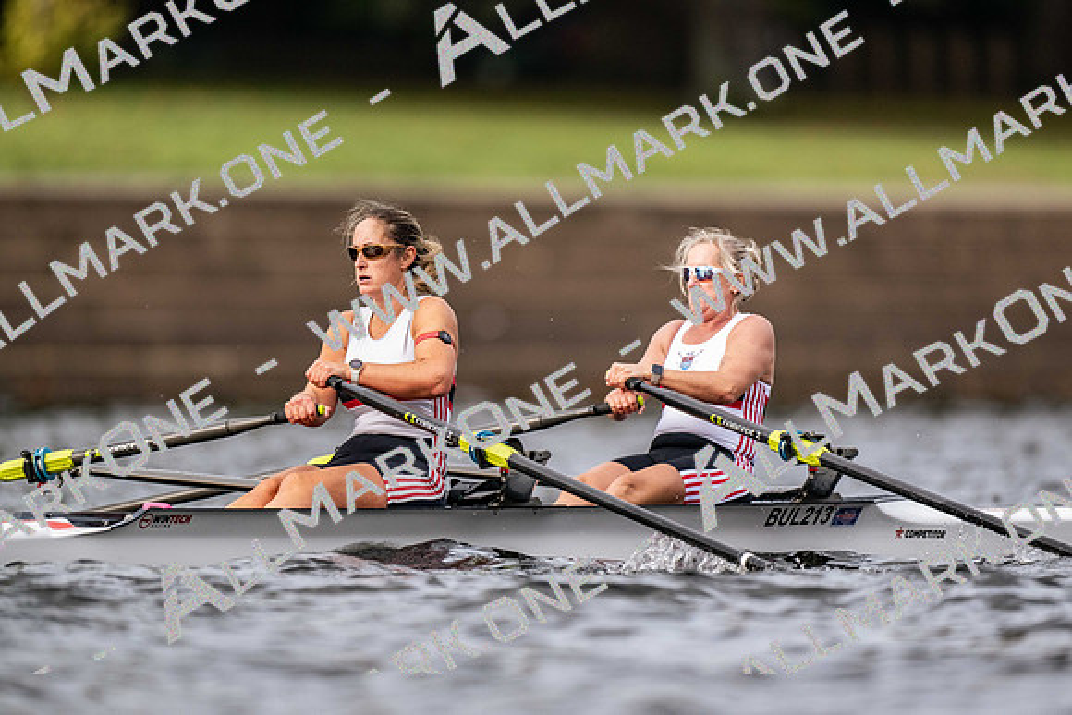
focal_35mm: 600
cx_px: 536
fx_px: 17879
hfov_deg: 3.4
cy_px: 358
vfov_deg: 2.3
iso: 800
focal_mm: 600
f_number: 4
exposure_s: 1/2500
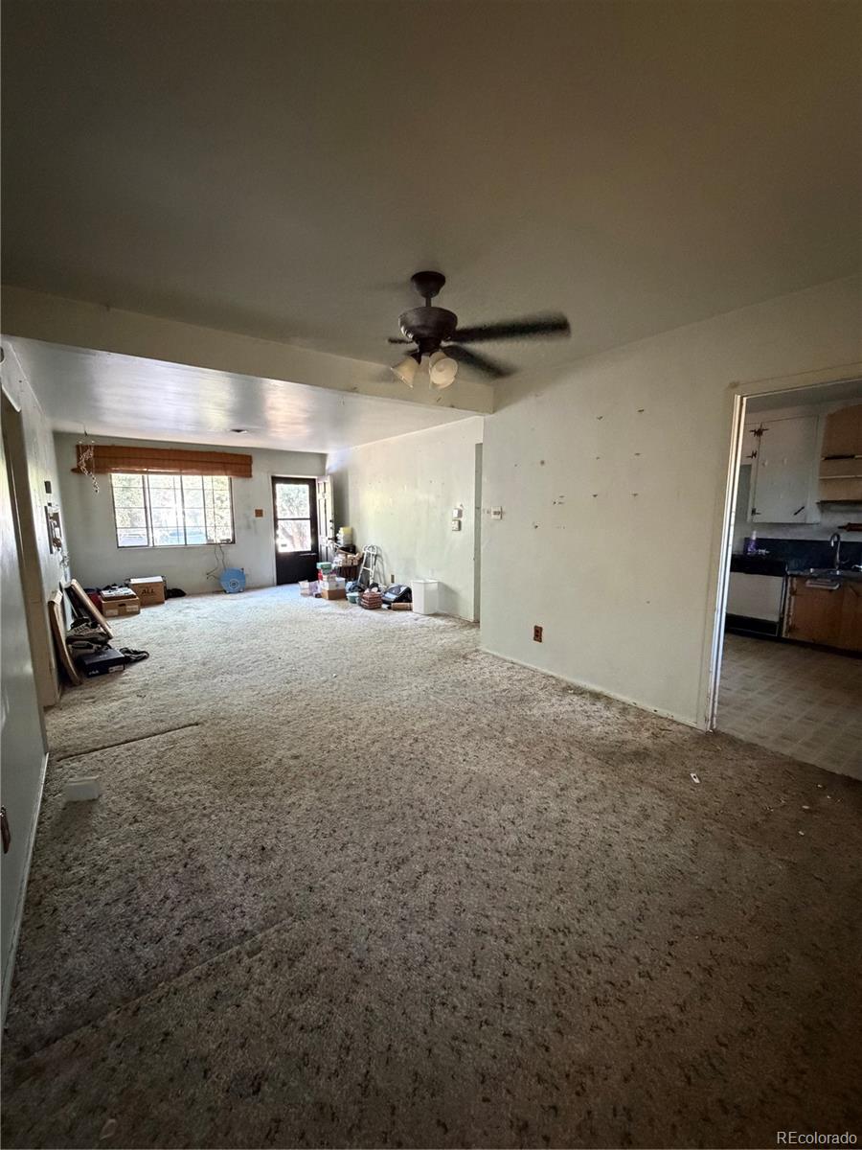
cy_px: 575
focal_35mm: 14
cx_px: 431
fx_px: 465
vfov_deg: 102.1
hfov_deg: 85.7
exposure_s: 1/57
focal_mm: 2.22
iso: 1250
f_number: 2.2
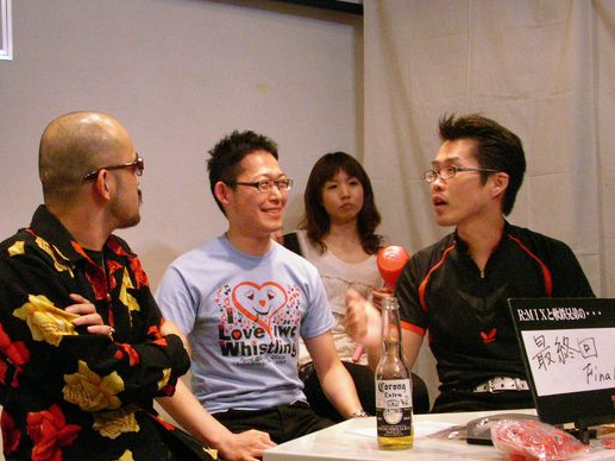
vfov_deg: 30.8
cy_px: 279
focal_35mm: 47
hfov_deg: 40.4
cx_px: 278
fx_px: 835
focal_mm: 5.8
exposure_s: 1/40
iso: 400
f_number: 3.5
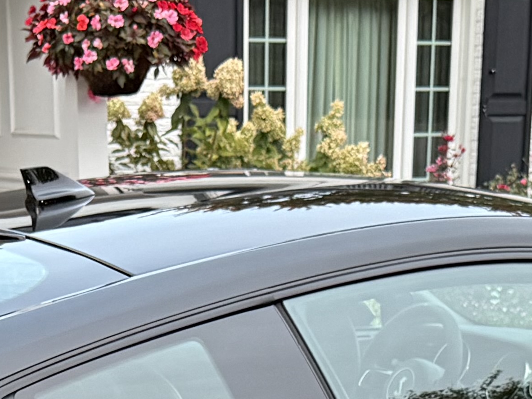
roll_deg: -0.4
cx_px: 217
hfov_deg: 16.8
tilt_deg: -18.3
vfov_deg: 11.7
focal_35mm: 117
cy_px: 713
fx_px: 1798
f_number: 1.78
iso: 400
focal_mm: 6.76
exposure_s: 1/60
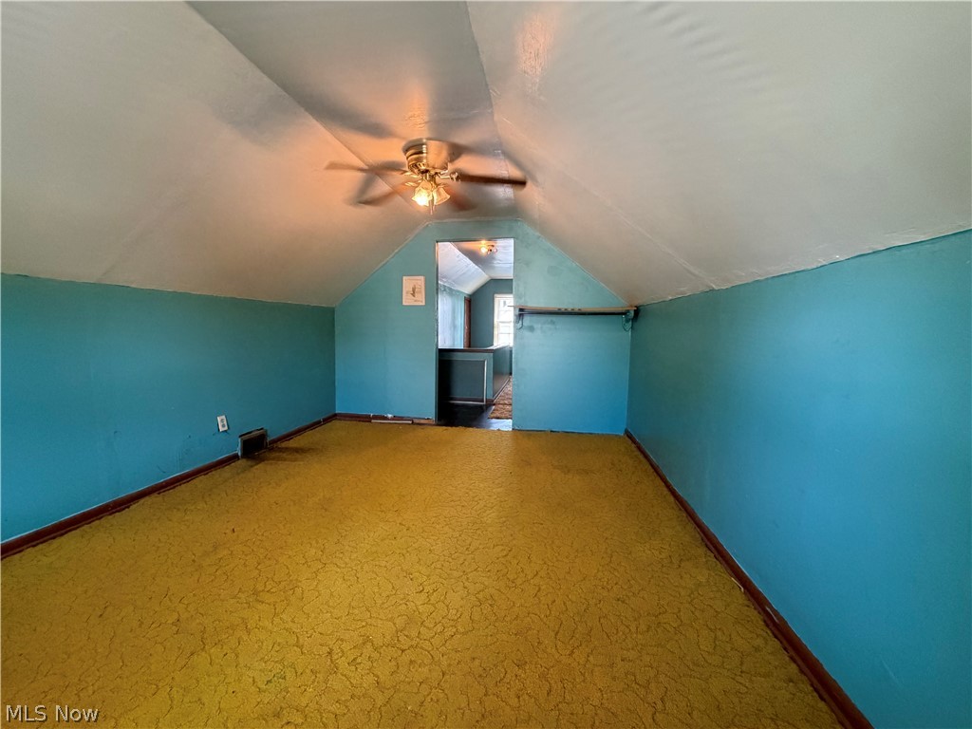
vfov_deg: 85.7
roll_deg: -0.6
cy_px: 364
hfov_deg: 102.1
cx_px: 486
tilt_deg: -5.4
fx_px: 393
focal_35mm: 14
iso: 500
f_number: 2.2
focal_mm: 2.22
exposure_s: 1/60
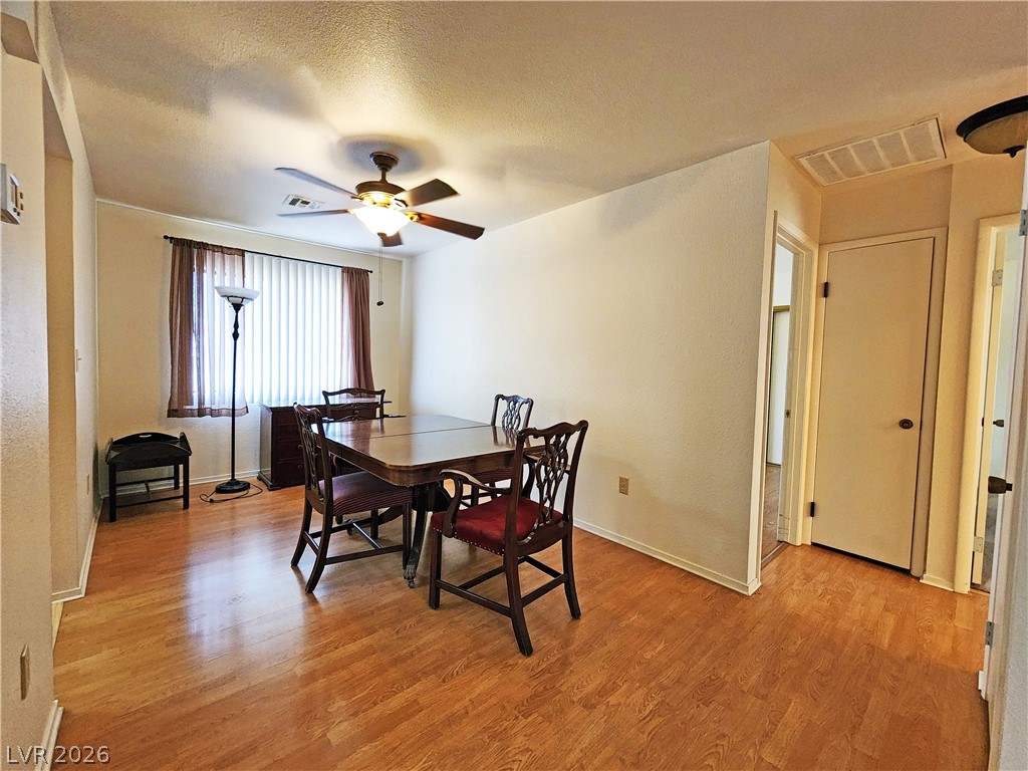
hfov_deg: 106.2
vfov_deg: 89.9
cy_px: 386
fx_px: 386
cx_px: 514
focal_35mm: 13
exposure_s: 1/60
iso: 250
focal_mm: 2.2
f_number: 2.2
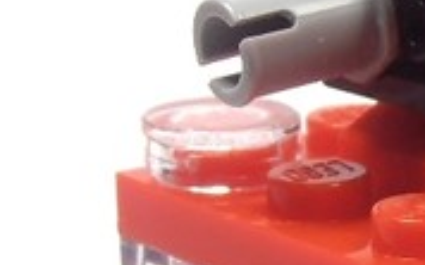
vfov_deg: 6.6
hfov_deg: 10.3
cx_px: 618
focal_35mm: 198
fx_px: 2292
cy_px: 281
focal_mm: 6.61
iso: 80
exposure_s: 1/40
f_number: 3.9
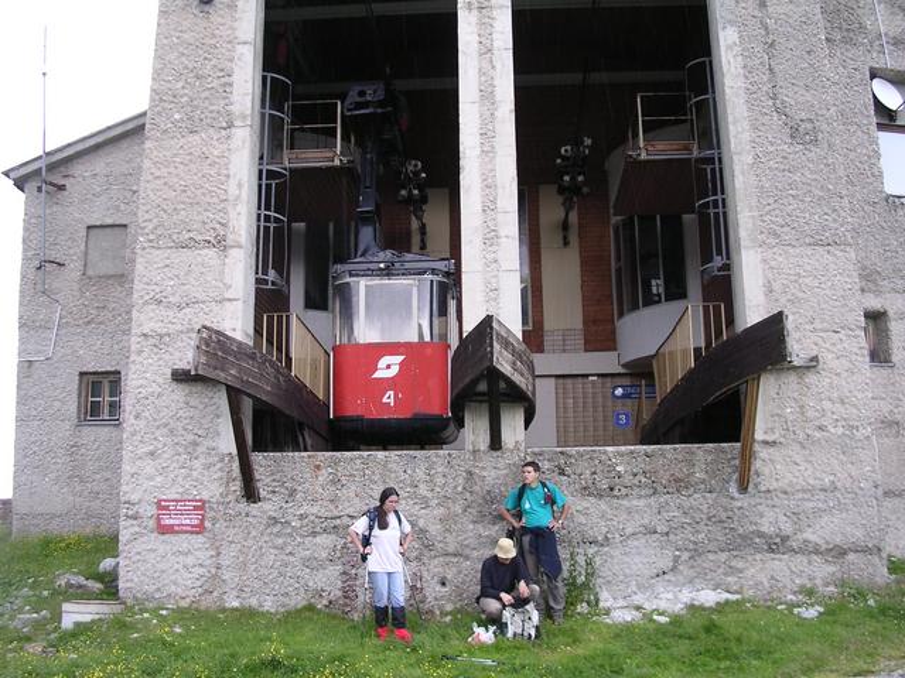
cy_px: 339
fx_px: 993
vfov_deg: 37.7
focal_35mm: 38
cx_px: 452
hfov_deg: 49.0
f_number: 2.8
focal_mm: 5.8
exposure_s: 1/50.2
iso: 100
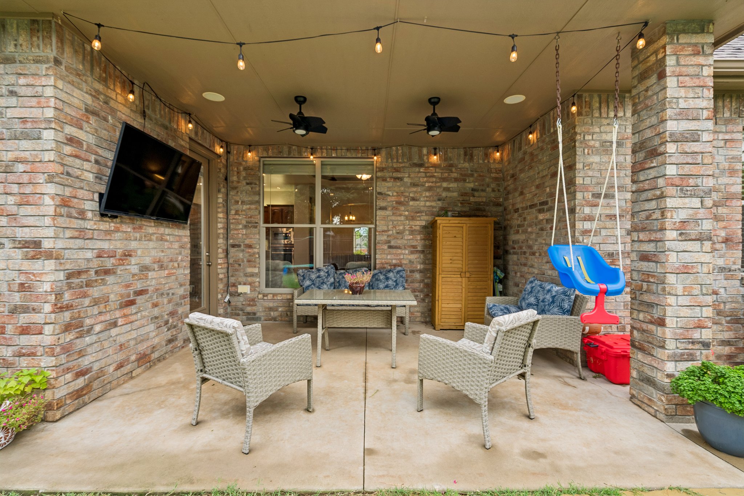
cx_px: 372
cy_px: 248
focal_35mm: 16
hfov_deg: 96.7
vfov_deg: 73.7
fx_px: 331
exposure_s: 1/15
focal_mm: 16
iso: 200
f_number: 8
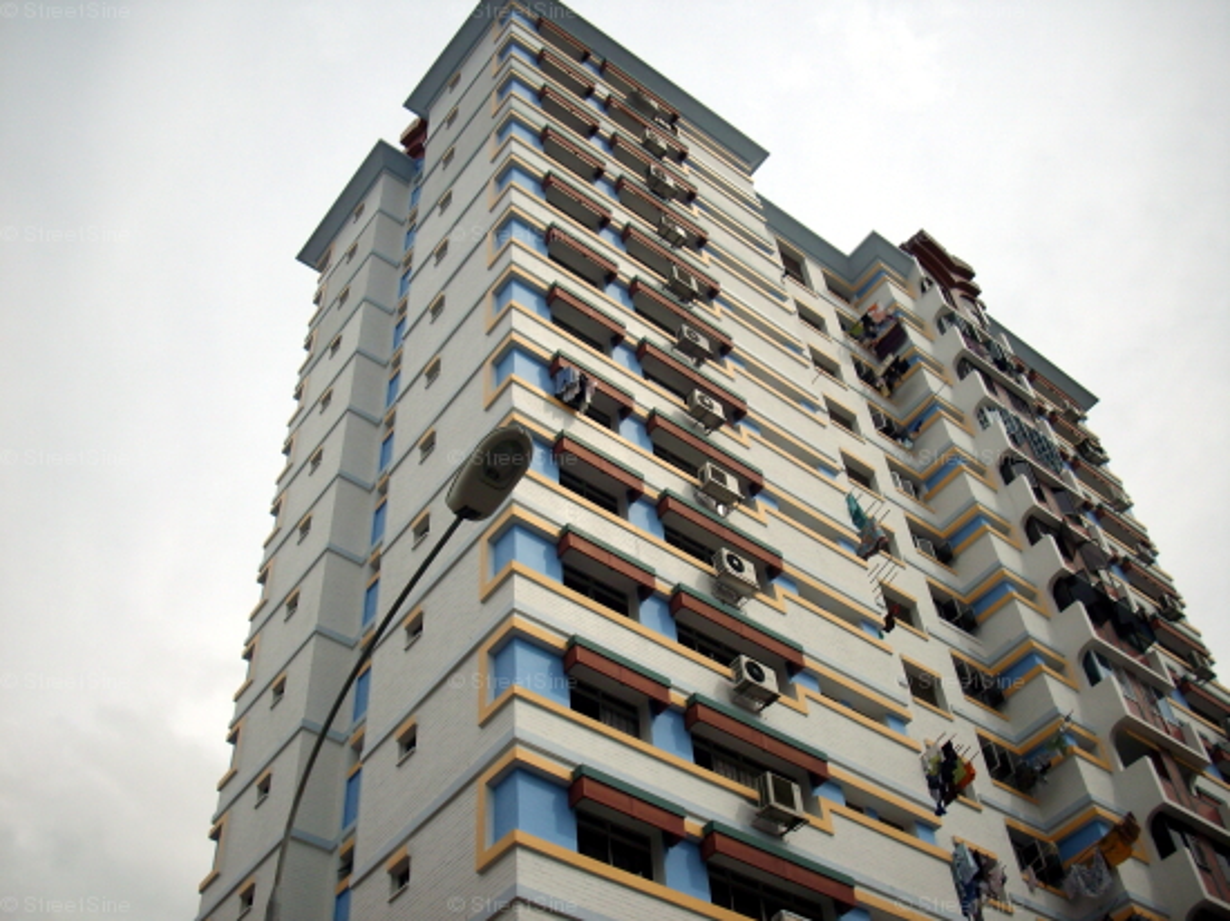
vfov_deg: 38.6
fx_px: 1314
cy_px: 460
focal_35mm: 37
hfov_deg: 50.2
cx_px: 615
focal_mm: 6.2
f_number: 5.6
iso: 80
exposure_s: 1/800
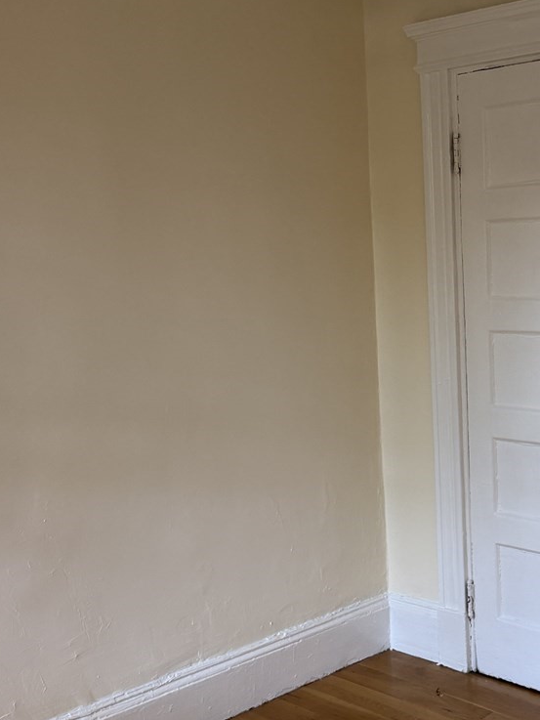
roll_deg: +1.6
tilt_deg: -6.1
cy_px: 361
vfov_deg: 38.2
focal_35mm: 50
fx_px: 1040
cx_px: 446
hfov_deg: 28.4
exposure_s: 1/96
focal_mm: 6.76
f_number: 1.78
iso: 200
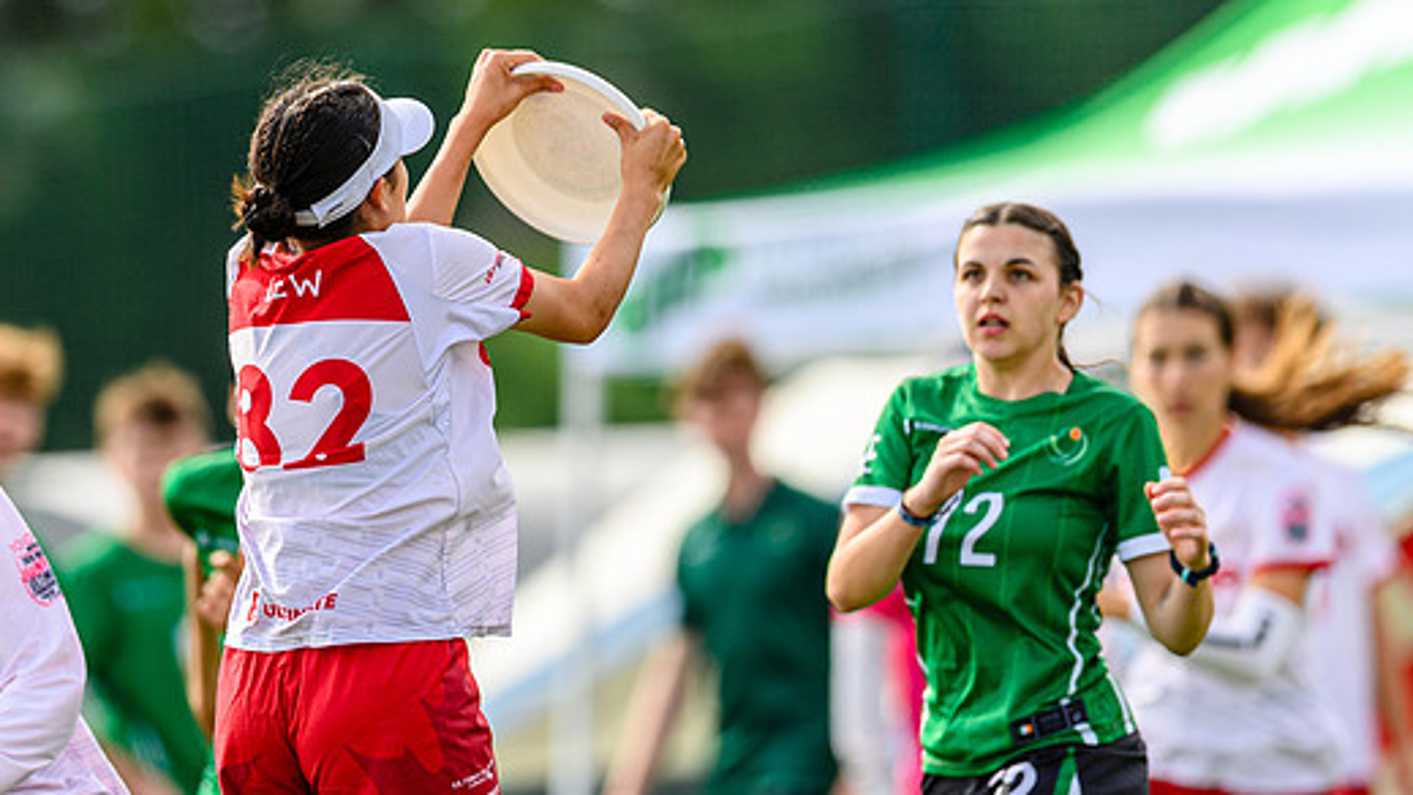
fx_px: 29301
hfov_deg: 2.8
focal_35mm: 782
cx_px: 403
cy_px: 228
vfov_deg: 1.6
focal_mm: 400
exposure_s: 1/1250
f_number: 3.2
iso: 160
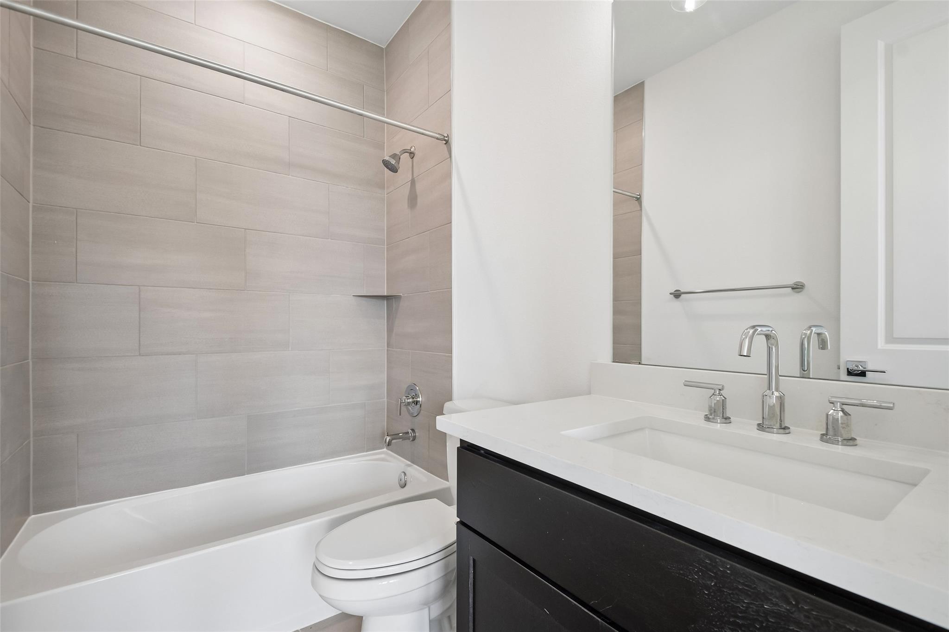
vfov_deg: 77.3
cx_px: 474
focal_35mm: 15
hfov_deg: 100.4
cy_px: 316
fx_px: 395
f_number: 8
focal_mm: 10
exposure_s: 1/20
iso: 400
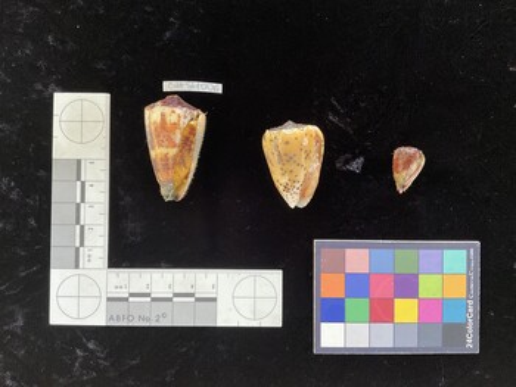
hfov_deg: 61.6
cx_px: 258
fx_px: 433
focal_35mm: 29
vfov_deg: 48.3
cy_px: 194
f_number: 1.8
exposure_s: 1/50
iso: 160
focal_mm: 3
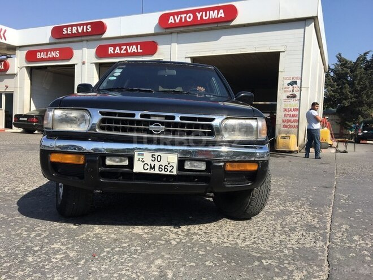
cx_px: 186
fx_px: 312
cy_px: 140
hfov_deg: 61.7
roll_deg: -2.3
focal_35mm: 29
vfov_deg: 48.2
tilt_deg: -3.3
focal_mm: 4.15
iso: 25
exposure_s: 1/1637
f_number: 2.2
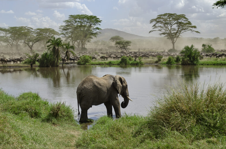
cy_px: 74
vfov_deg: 20.1
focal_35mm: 68
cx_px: 113
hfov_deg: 29.9
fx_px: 423
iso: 100
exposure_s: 1/1600
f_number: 4
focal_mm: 45
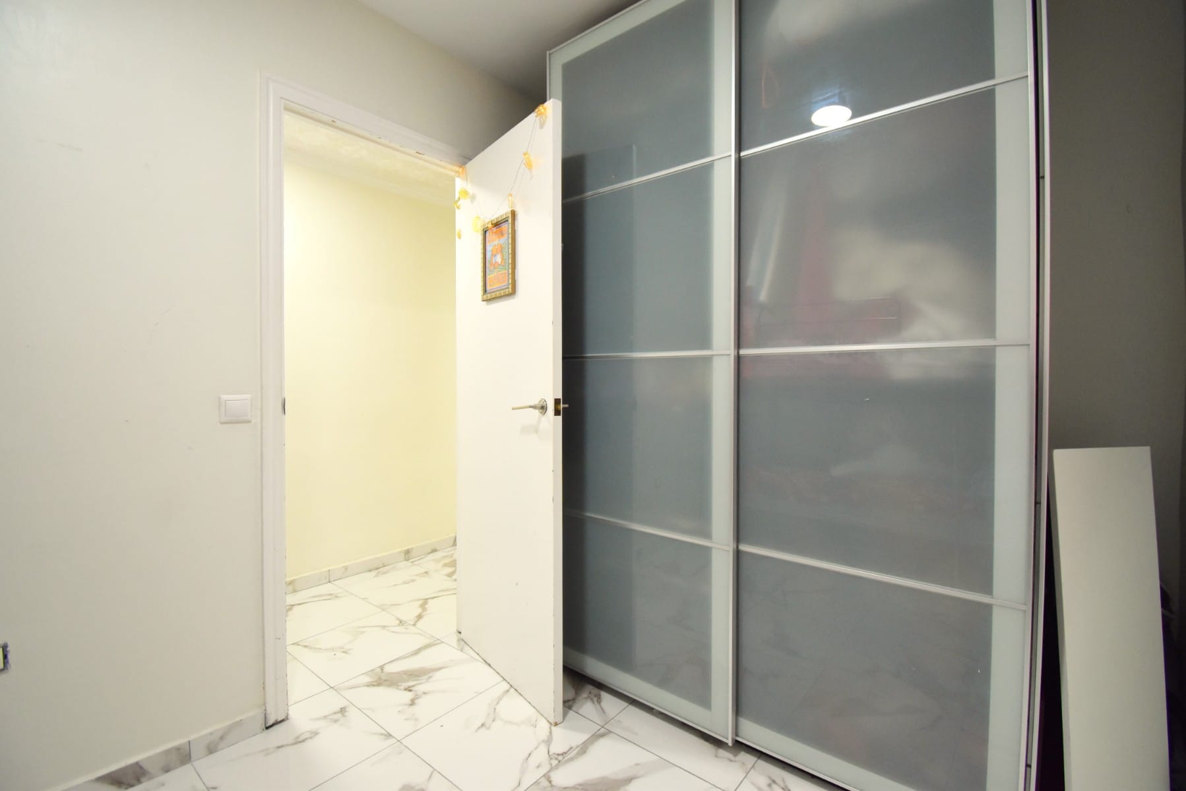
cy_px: 396
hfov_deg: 100.4
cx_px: 593
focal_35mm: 15
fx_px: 494
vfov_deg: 77.4
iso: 900
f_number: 4.5
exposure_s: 1/60
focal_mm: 10
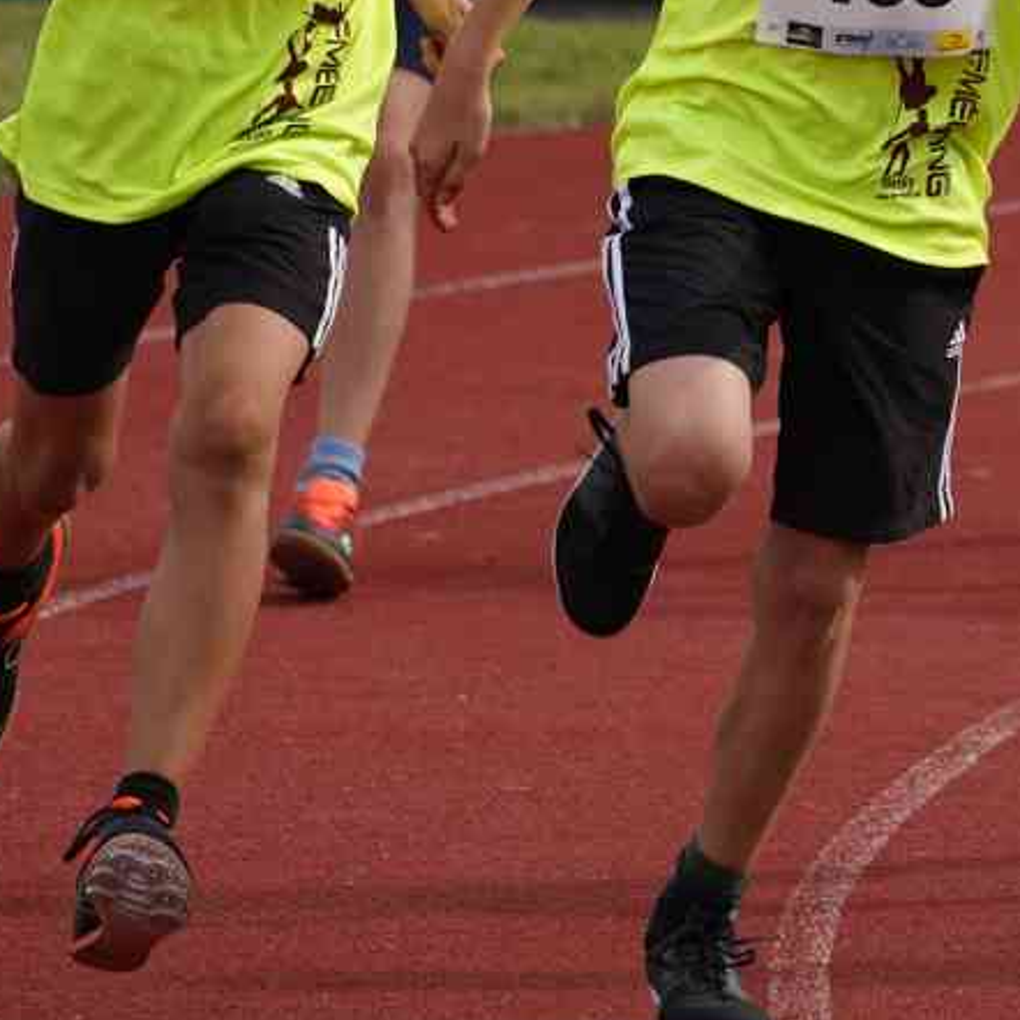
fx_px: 24336
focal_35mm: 730
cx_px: 1604
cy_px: -410
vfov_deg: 2.4
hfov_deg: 2.4
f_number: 6.3
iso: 320
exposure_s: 1/1000
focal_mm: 200
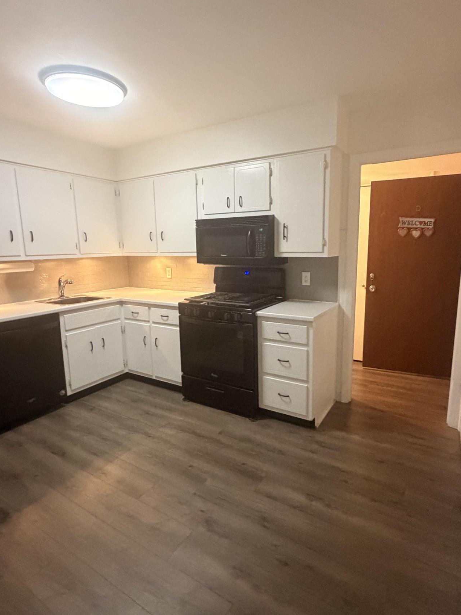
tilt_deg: -10.3
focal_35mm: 19
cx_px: 242
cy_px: 305
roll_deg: +0.8
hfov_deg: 68.6
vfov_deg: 84.7
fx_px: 337
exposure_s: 1/60
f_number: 2.2
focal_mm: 2.22
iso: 800
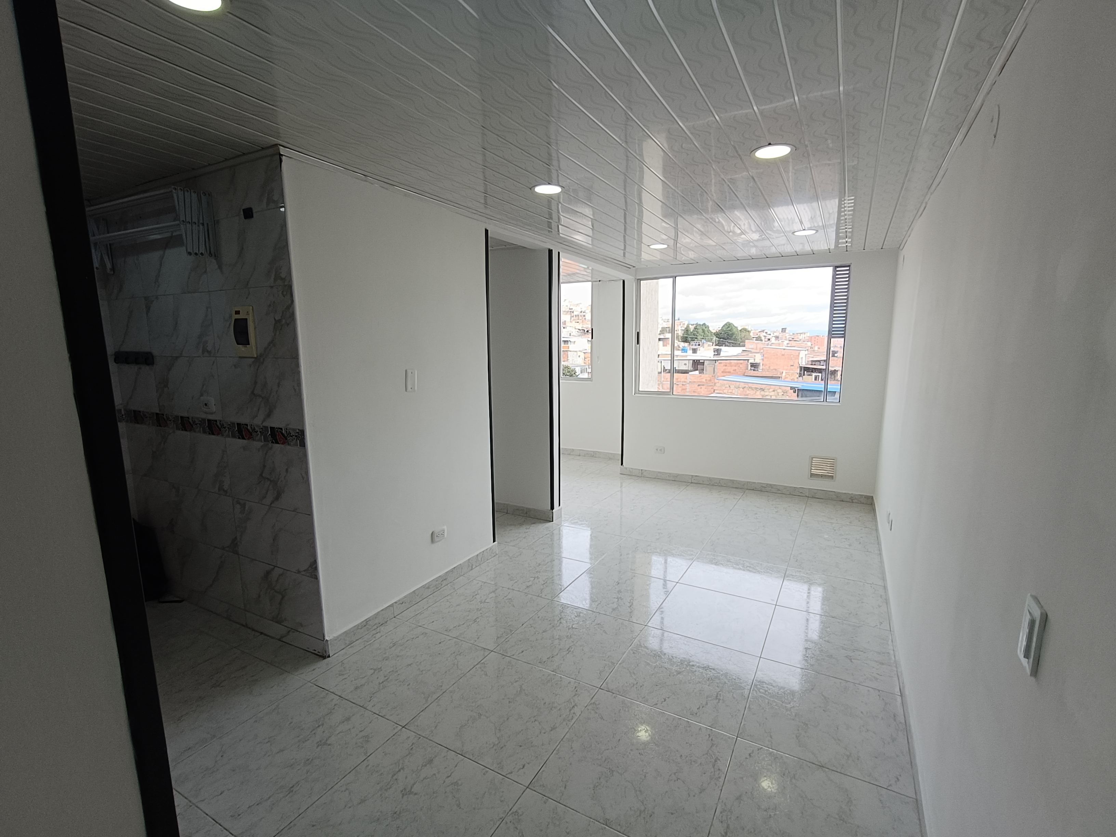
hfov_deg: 94.5
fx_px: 516
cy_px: 418
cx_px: 558
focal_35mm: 16
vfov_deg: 78.1
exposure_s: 1/120
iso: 80
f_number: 2.2
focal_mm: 1.68
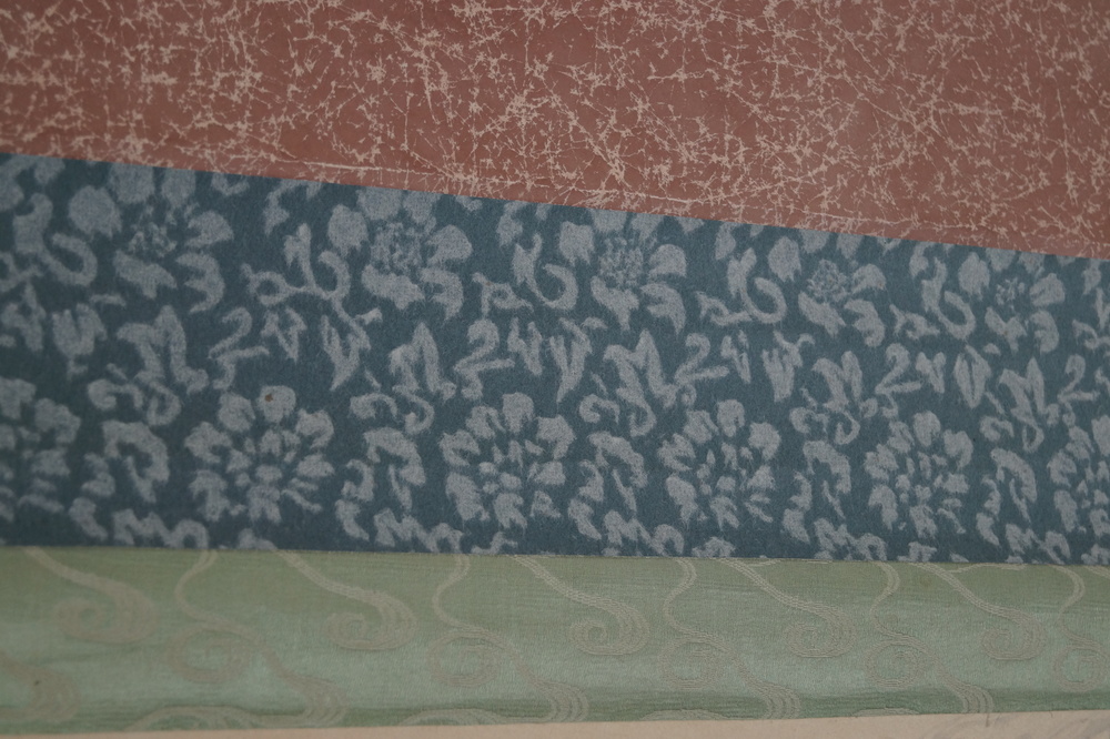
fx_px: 1849
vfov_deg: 22.6
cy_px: 370
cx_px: 555
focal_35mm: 60
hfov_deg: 33.4
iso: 640
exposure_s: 1/160
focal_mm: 40
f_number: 5
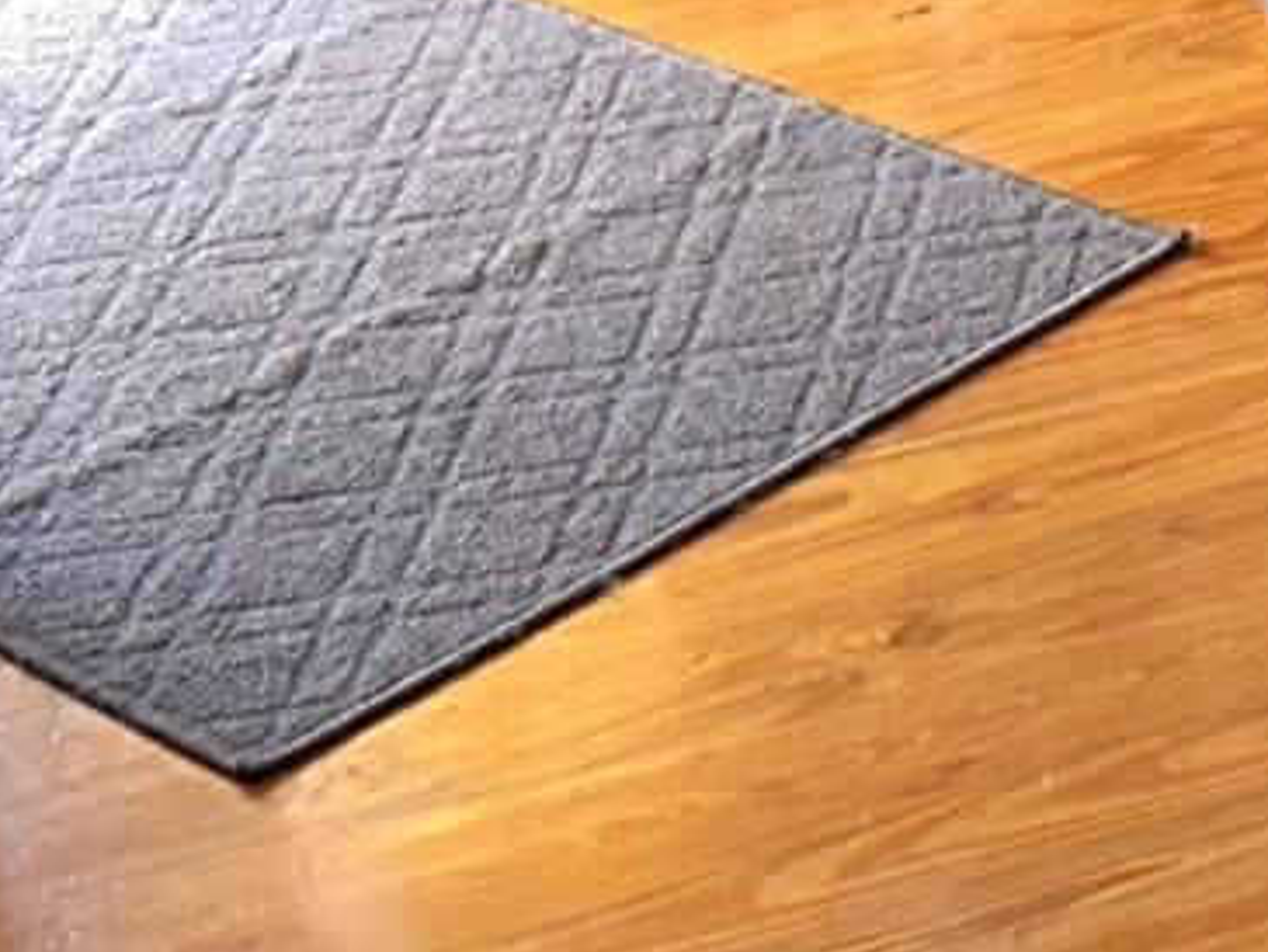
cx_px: 2765
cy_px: -1682
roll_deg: +2.0
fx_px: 5350
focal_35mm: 146
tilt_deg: -10.3
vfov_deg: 8.8
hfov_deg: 11.7
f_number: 1.5
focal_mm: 5.7
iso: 50
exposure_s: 1/47
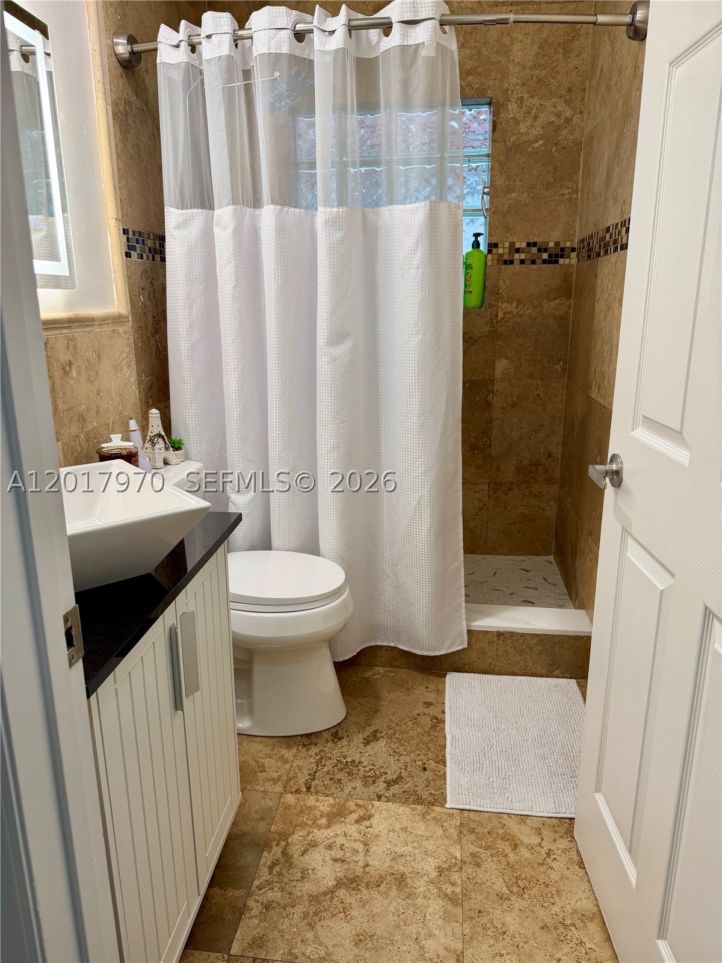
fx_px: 667
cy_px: 482
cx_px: 361
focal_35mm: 24
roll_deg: -0.2
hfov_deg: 56.8
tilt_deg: -15.5
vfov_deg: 71.6
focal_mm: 6.76
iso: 100
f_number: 1.78
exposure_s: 1/121
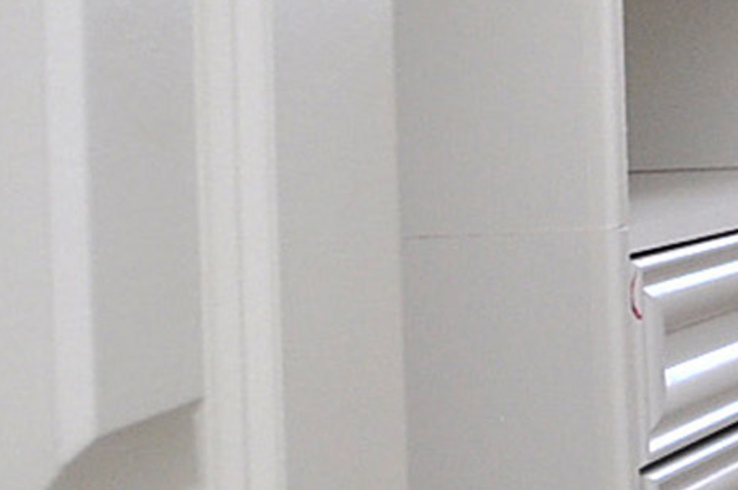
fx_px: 1924
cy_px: 6
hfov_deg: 11.9
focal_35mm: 94
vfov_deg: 14.3
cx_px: 2144
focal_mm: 10
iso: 320
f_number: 6.3
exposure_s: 1/60
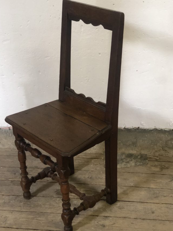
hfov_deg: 23.6
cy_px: 104
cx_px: 78
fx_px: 413
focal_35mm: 62
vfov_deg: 31.2
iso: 100
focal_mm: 6
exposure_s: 1/33
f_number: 2.4
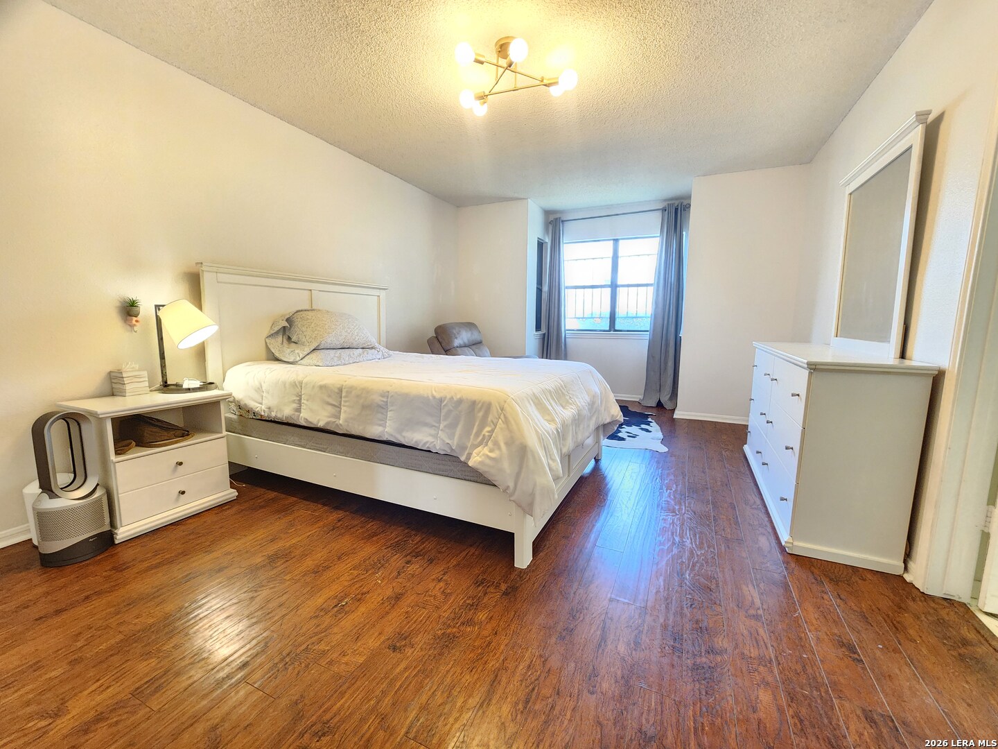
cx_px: 499
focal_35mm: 13
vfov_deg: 89.9
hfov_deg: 106.2
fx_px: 375
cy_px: 374
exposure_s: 1/30
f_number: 2.2
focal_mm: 2.2
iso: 400
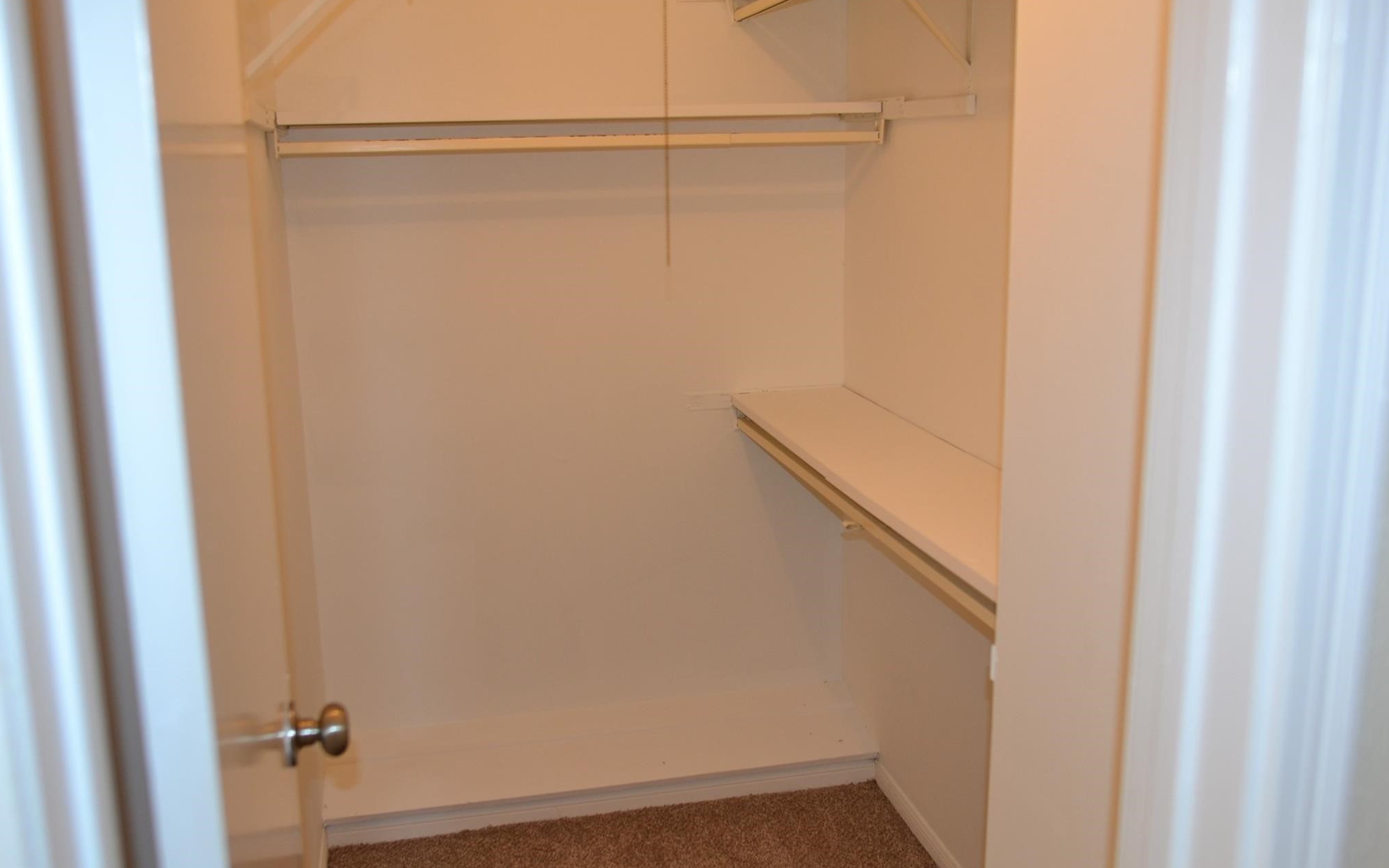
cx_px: 697
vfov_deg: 40.6
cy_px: 416
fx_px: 1173
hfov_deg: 61.2
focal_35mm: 31
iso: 400
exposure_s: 1/60
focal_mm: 20
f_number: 2.5
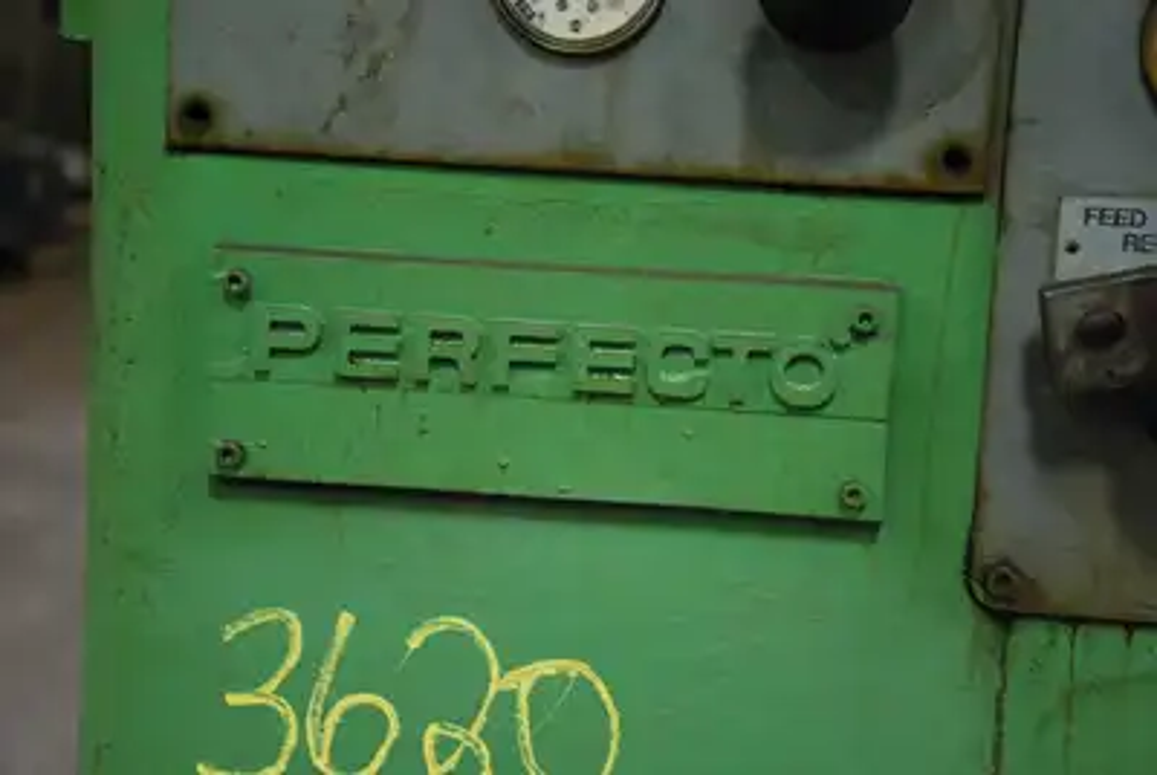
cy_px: 388
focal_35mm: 72
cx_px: 578
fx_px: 2317
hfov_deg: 28.0
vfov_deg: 19.0
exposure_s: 1/30
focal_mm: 48
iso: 1600
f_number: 5
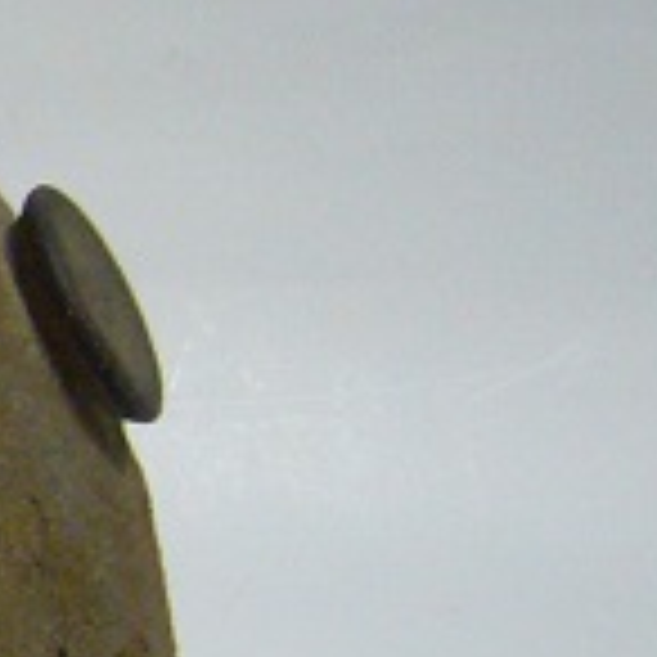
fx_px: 3650
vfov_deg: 10.2
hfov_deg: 9.4
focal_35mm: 170
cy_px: 549
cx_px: -824
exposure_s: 1/10
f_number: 2.8
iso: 200
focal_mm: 5.8
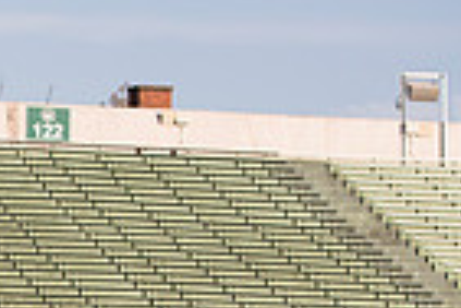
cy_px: 503
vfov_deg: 4.7
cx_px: -360
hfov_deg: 7.0
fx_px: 3675
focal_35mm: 287
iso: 320
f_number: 5
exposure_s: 1/1600
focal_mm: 70
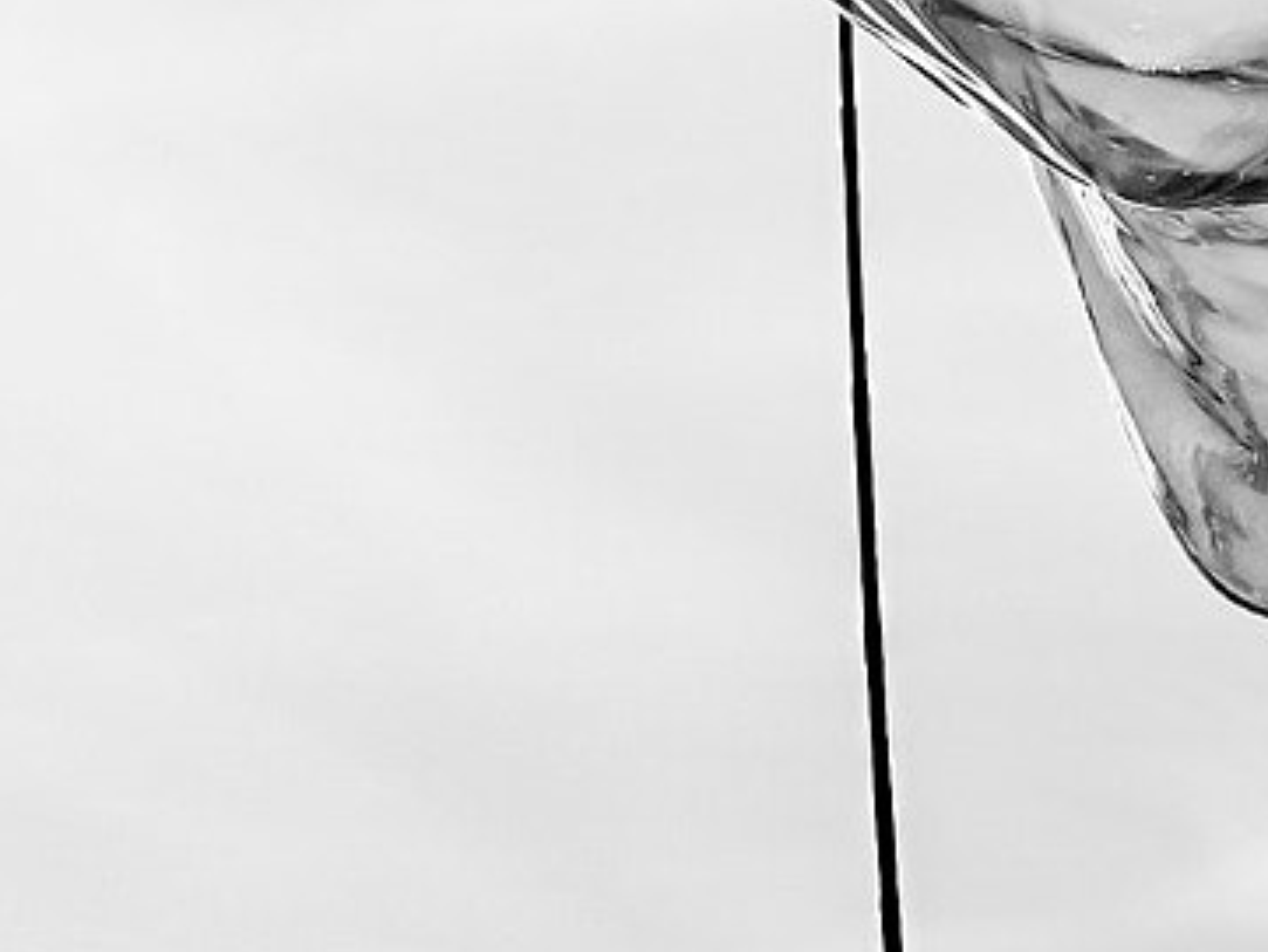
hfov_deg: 10.0
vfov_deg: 7.5
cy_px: -281
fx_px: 7182
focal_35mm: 196
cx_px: 1243
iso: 80
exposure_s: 1/640
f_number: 8
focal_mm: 46
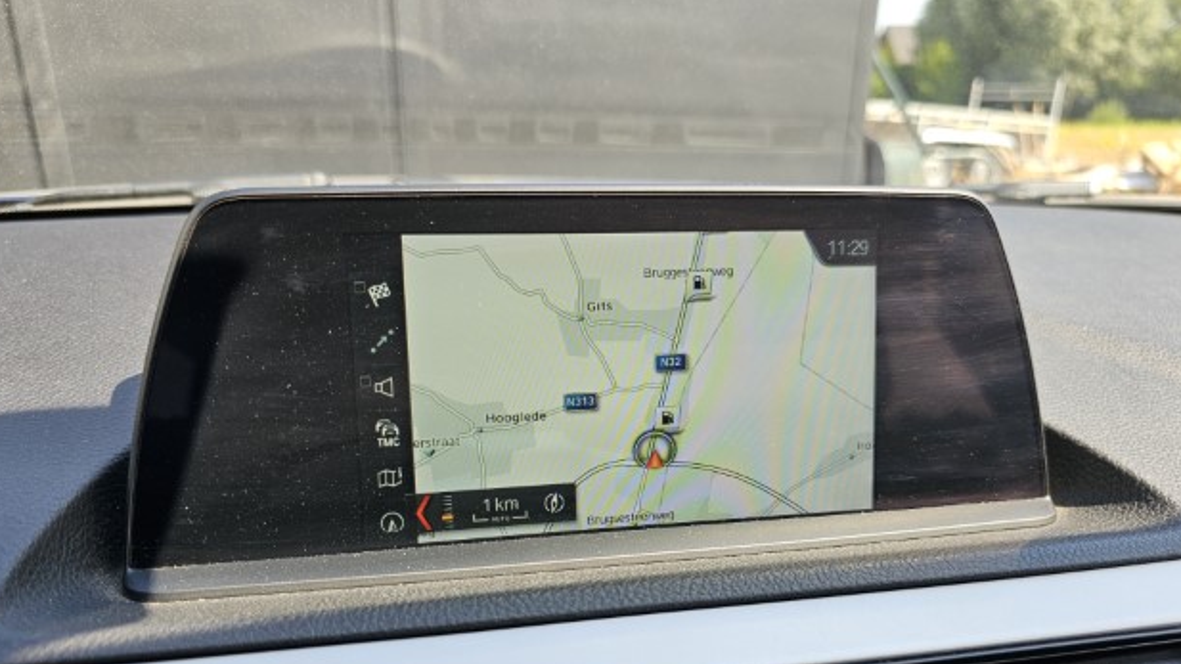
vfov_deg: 44.0
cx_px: 586
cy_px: 417
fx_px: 814
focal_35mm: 26
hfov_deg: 71.9
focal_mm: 6.3
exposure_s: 1/102
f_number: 1.7
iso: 12
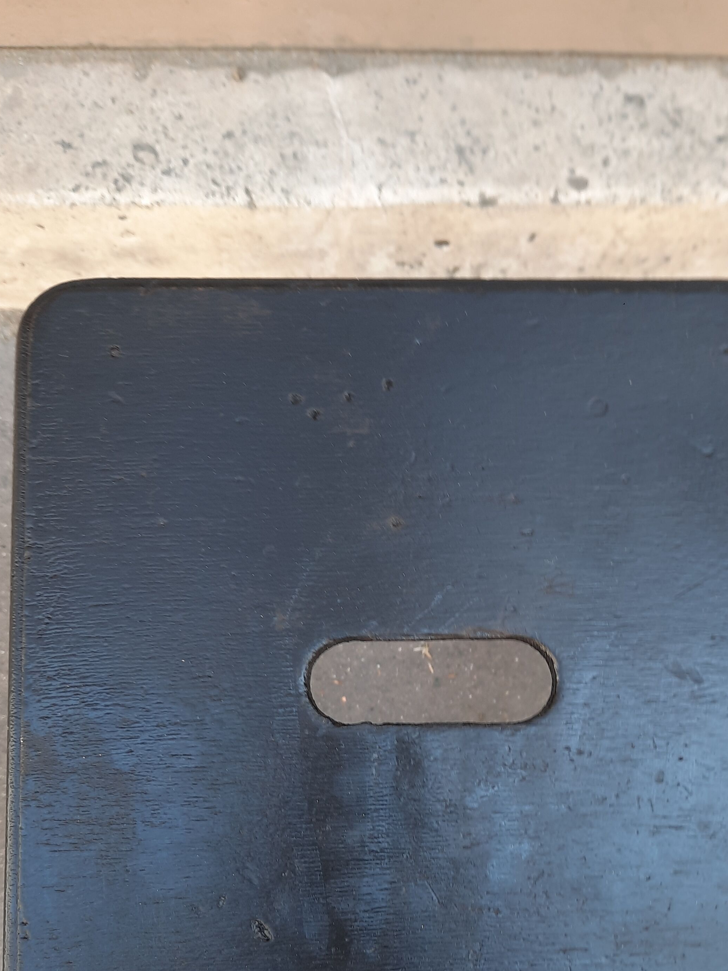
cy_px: 642
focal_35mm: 36
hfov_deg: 39.4
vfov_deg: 50.5
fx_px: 1010
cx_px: 447
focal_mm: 4.6
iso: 32
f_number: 2
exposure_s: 1/50
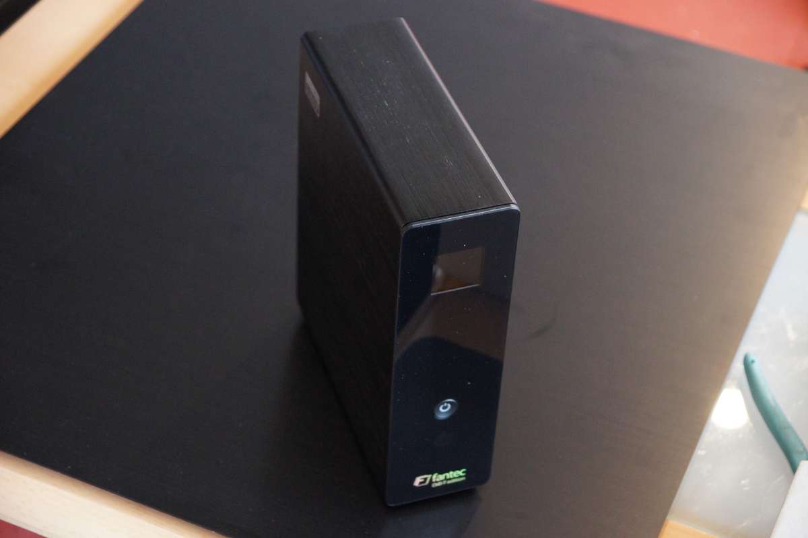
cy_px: 269
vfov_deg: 16.5
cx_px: 404
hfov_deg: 24.6
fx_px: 1851
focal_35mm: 82
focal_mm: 55
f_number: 4.5
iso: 1600
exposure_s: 1/25
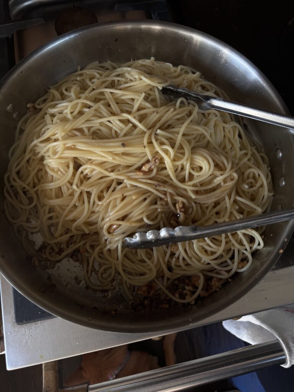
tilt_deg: -74.3
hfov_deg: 56.8
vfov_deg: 71.6
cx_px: 147
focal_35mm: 24
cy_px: 196
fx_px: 272
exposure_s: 1/121
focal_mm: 6.76
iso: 64
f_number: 1.78
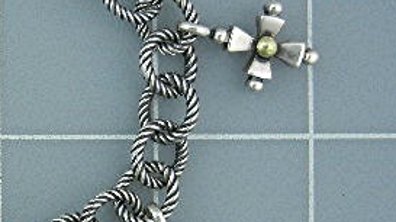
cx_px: -48
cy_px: 149
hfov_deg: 15.7
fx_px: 1395
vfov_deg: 9.1
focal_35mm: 133
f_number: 3.9
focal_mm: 9.3
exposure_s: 1/18.3
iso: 400
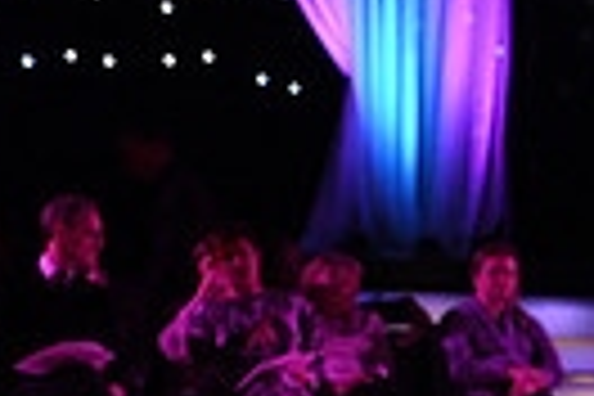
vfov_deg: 3.1
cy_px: 551
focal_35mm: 438
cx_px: 1233
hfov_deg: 4.6
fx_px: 7226
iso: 3200
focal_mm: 100
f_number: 4.5
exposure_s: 1/320
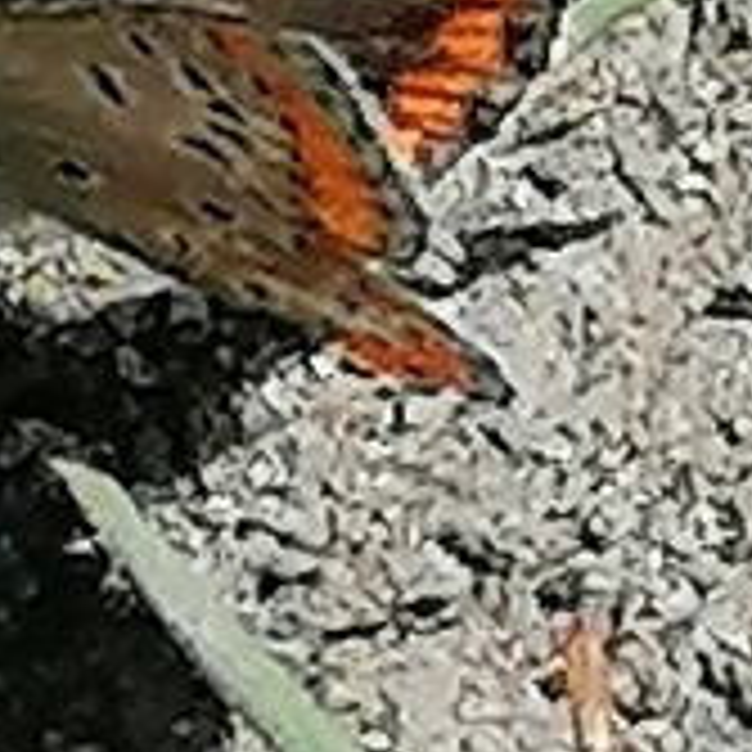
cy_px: 630
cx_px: 135
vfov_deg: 3.7
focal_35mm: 477
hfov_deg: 3.7
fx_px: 11724
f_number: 1.8
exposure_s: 1/2004
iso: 50
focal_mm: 4.75
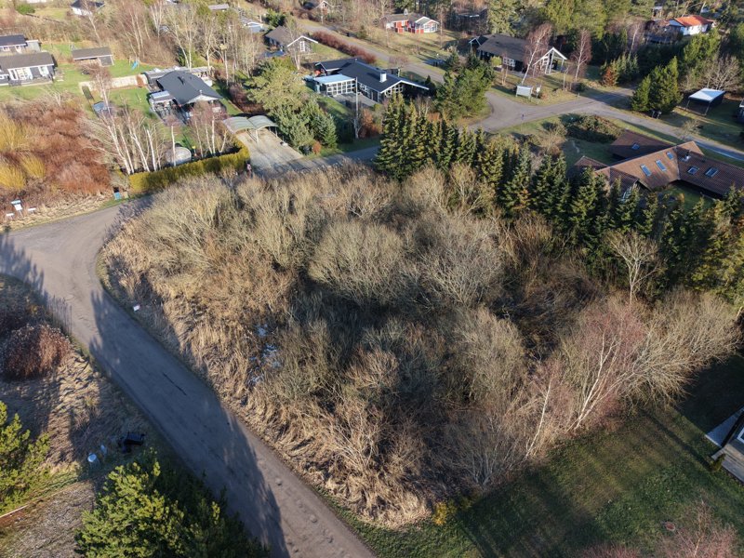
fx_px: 516
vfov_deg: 56.8
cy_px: 279
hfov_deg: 71.6
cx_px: 372
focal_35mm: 24
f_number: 1.8
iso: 300
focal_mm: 8.67
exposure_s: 1/250
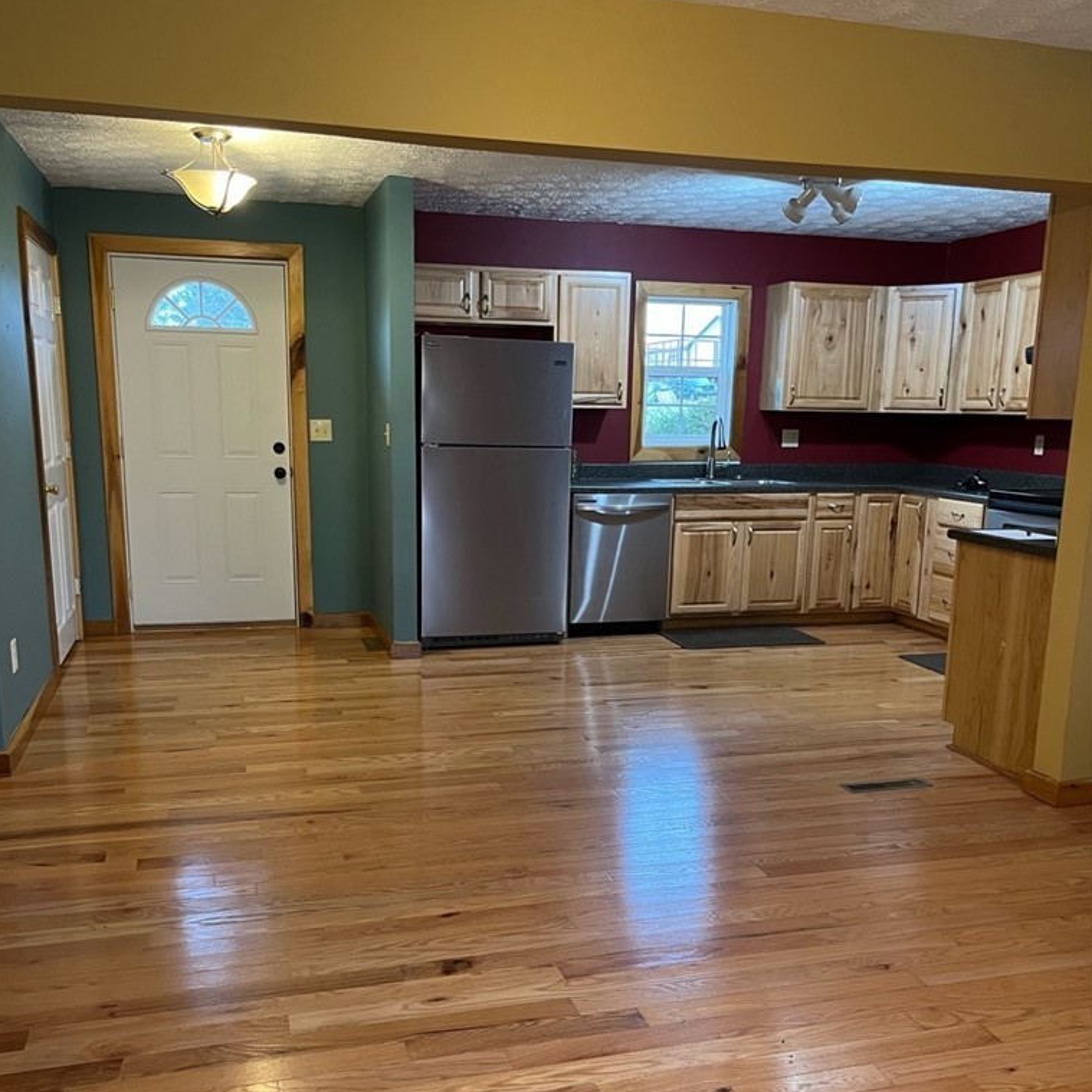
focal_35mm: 31
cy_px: 640
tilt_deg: -12.1
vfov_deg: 52.3
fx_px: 1106
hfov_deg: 52.5
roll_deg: -0.5
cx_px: 545
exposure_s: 1/60
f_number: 1.6
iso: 320
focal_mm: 5.1
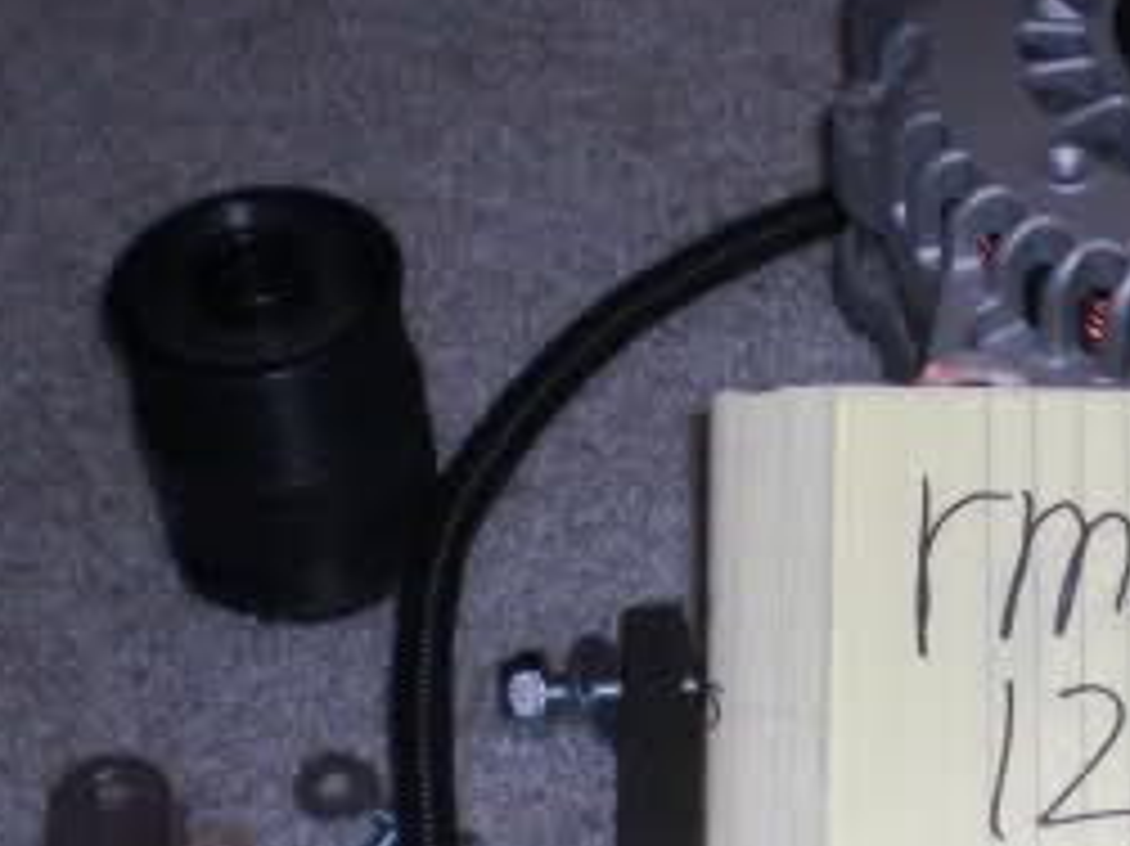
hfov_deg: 19.5
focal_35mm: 97
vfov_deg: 15.0
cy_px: 810
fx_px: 3165
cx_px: 1193
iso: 200
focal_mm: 6.3
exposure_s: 1/60
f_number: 3.1
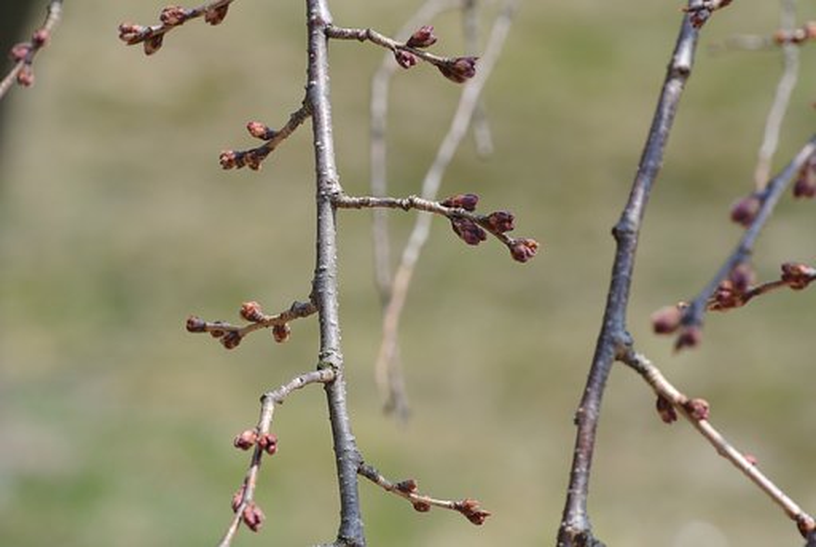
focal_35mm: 297
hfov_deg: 6.9
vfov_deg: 4.6
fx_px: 6742
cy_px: 274
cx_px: 408
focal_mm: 110
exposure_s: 1/250
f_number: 7.1
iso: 100
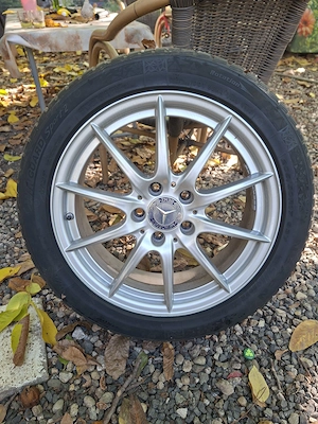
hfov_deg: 58.9
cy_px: 212
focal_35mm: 23
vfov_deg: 73.9
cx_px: 159
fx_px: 282
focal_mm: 5.54
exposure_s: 1/100
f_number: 1.8
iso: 80
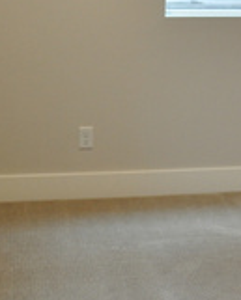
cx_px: 411
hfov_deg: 11.7
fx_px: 1096
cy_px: -3
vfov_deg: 15.3
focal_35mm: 123
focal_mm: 22
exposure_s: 1/60
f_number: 3.8
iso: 800
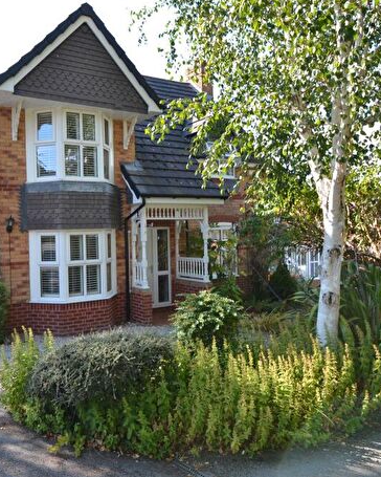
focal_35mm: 26
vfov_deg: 66.0
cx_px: 109
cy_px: 234
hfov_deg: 53.1
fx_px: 366
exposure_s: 1/125
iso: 140
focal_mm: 12
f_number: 5.6
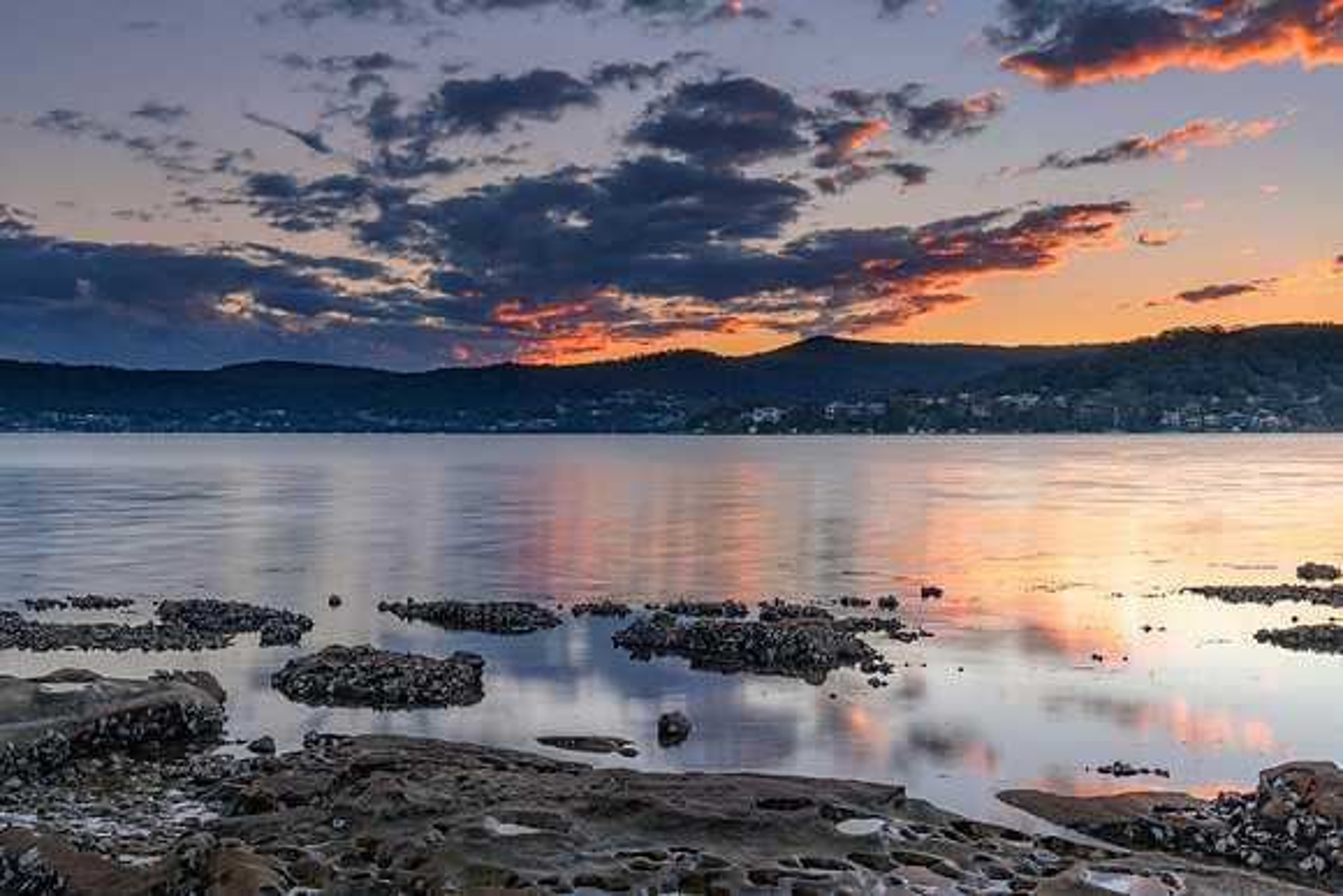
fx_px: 1439
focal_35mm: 39
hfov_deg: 50.0
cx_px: 672
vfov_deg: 34.6
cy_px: 448
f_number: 9
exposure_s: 2.5
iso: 31
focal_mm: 38
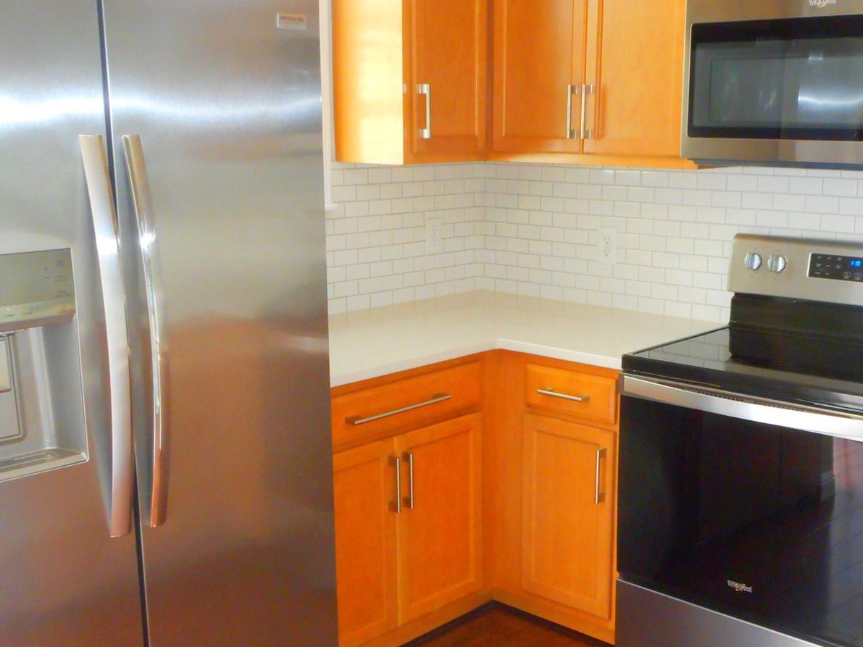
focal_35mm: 43
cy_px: 358
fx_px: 1072
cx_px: 487
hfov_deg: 43.8
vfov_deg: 33.6
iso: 320
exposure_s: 1/25
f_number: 3.7
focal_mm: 4.5
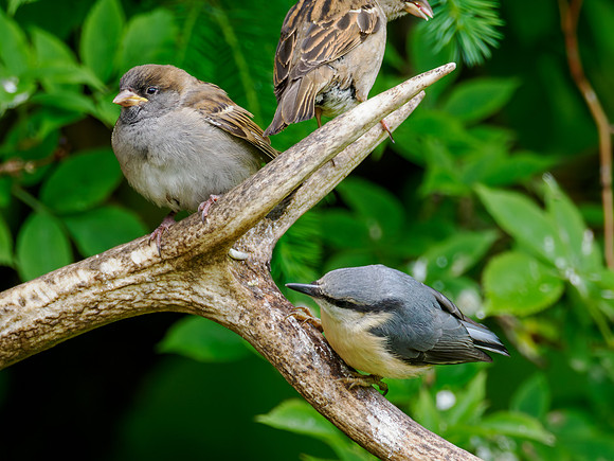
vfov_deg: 1.3
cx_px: 242
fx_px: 20523
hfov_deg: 1.7
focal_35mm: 1157
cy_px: 317
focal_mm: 420
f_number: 5.6
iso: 1000
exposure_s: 1/1000
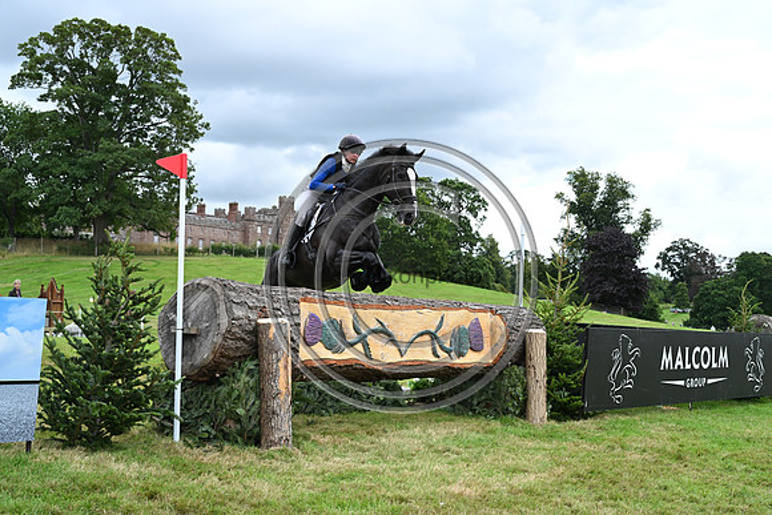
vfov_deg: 27.0
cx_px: 386
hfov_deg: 39.6
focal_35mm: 50
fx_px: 1072
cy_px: 258
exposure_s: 1/1250
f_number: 5.6
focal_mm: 50
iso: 720
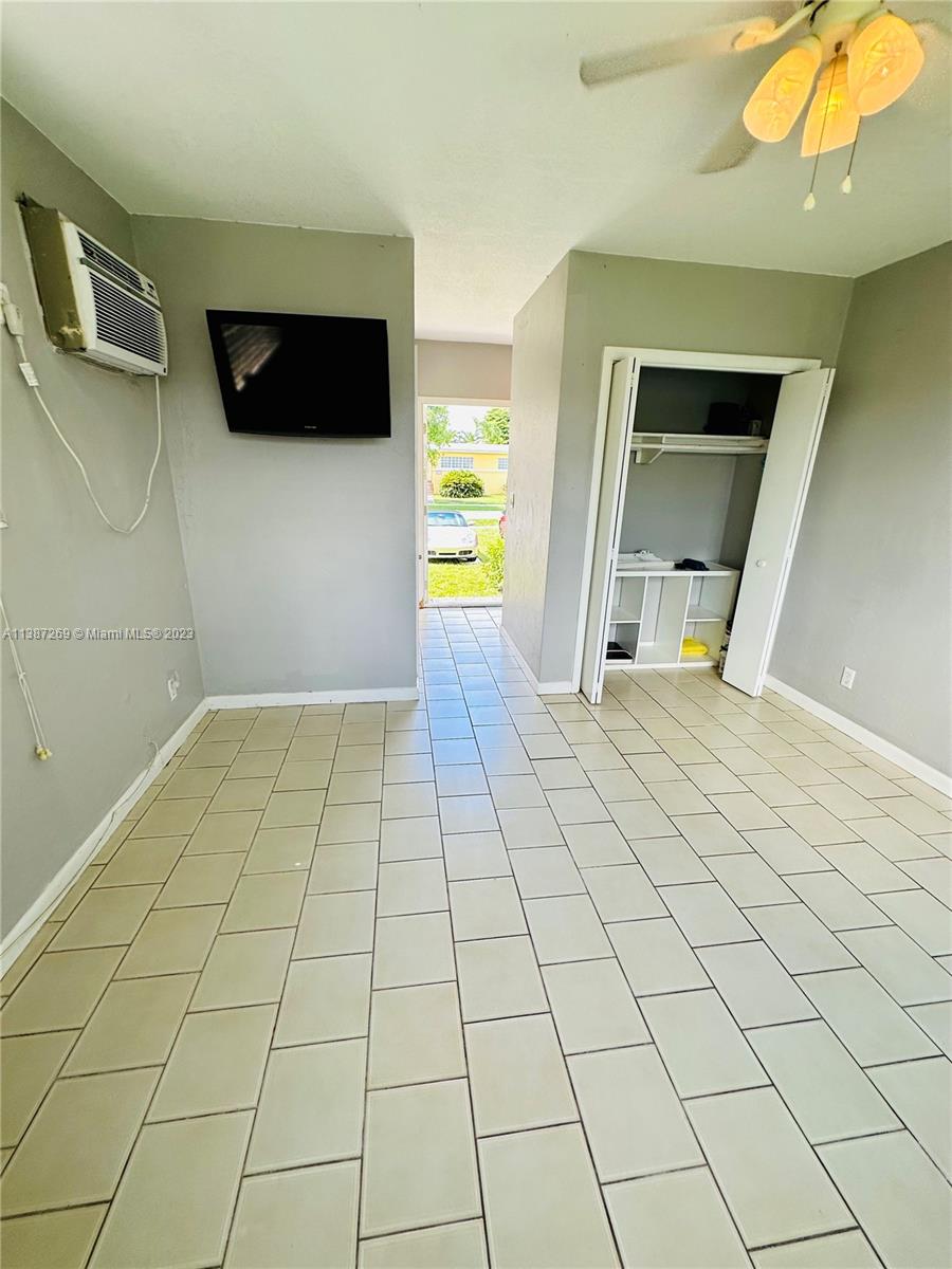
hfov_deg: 85.7
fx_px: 513
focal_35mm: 14
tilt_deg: -18.7
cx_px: 476
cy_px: 634
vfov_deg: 102.1
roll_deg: -1.9
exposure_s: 1/132
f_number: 2.2
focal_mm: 2.22
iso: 40
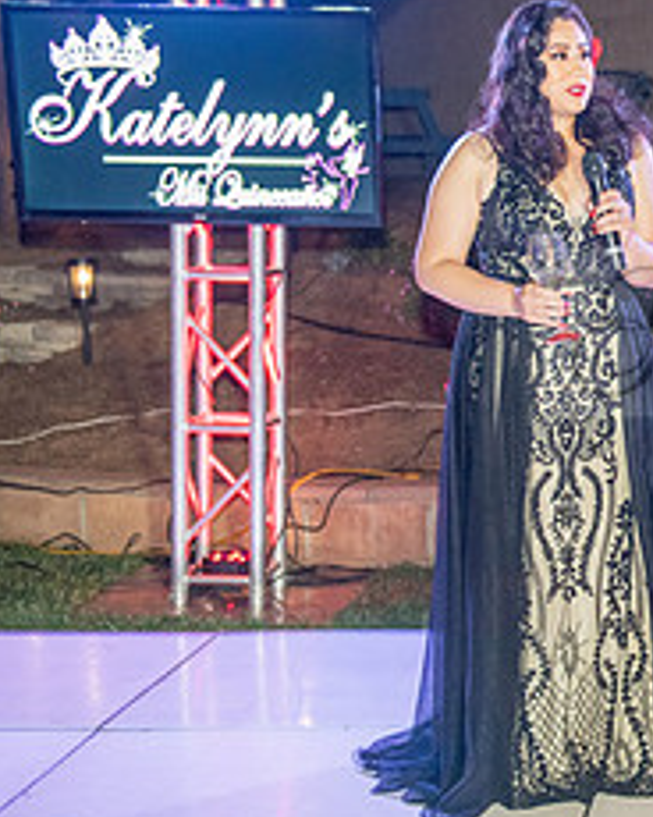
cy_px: 332
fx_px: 2005
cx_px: 852
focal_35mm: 83
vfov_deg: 23.0
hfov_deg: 17.4
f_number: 3.2
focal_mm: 35
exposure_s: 1/100
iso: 1600
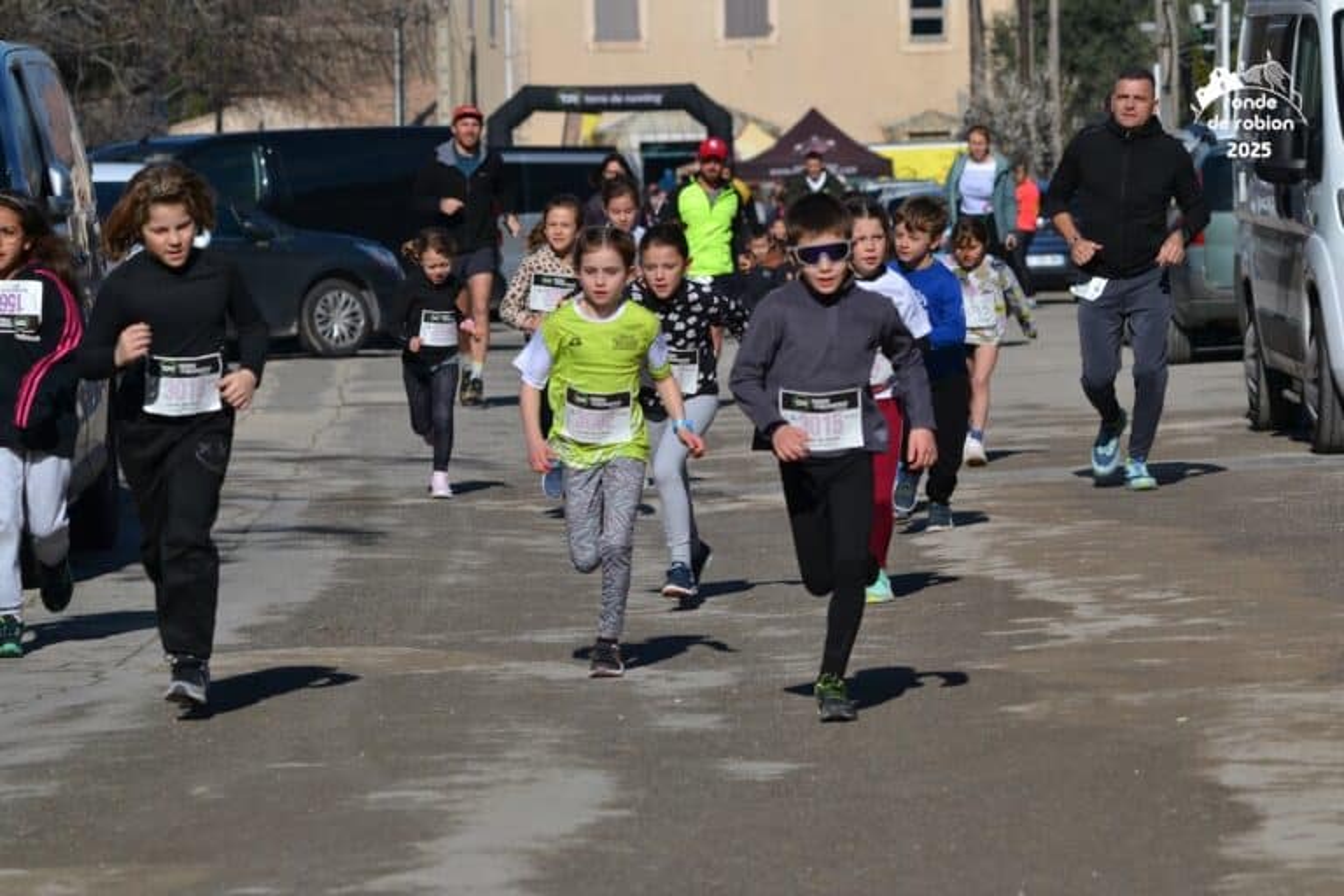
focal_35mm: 225
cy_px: 448
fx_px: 8399
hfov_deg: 9.1
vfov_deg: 6.1
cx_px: 672
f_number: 7.1
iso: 320
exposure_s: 1/2000
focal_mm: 150
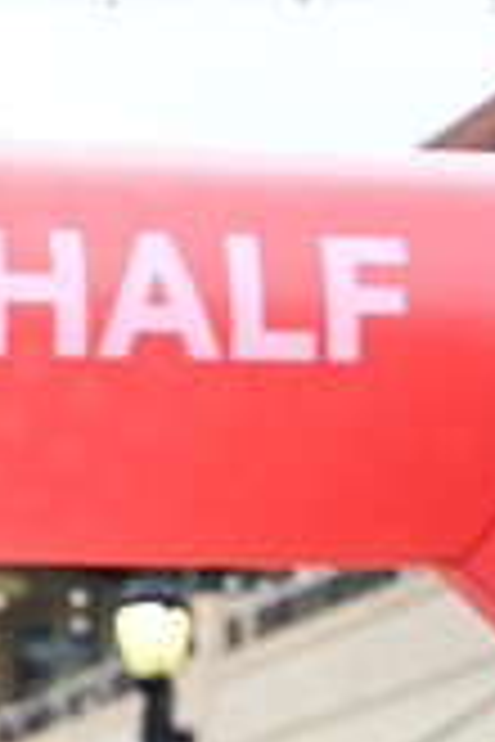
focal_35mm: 233
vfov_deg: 8.7
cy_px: 1052
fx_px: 4805
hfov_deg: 5.8
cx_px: -205
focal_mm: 70
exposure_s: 1/2000
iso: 640
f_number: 2.8
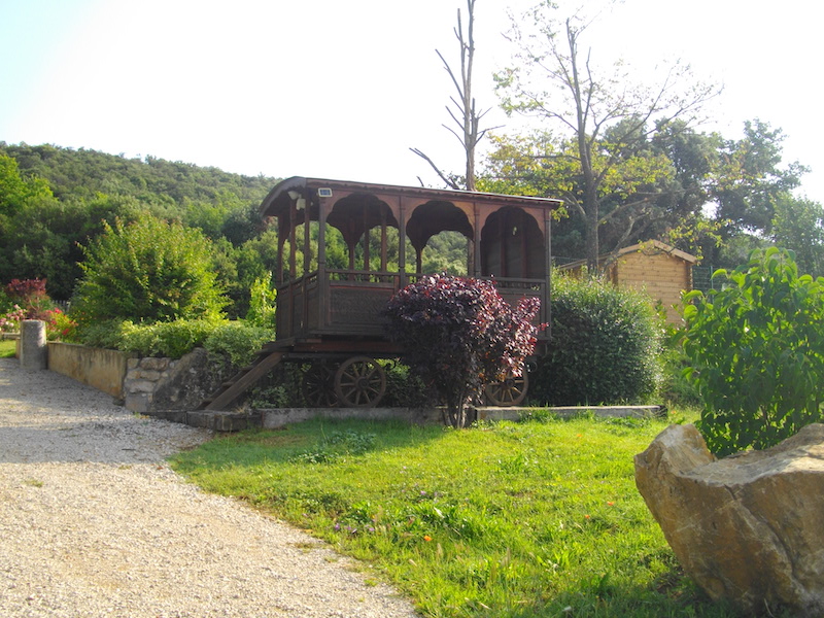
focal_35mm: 40
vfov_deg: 36.0
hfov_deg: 46.8
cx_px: 412
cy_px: 309
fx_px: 952
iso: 100
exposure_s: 1/500
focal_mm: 7.1
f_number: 3.2
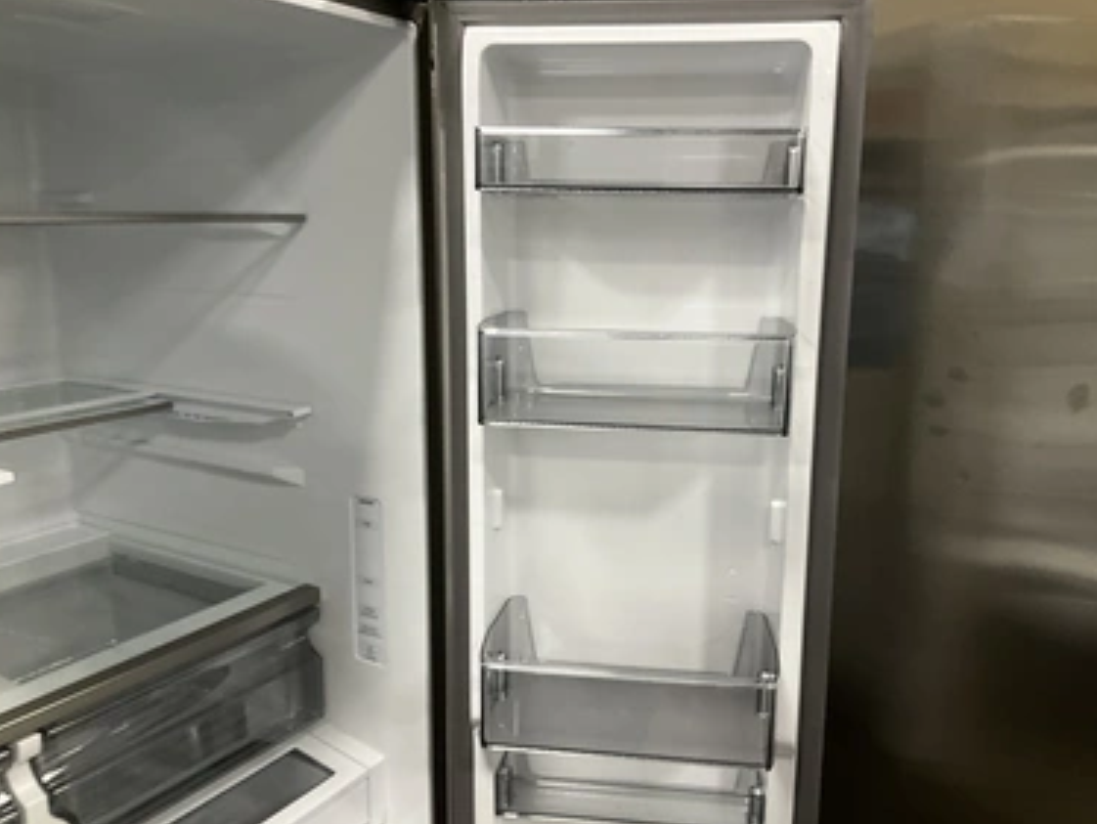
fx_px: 983
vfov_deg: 45.5
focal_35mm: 31
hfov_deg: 58.3
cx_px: 566
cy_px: 419
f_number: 1.8
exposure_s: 1/40
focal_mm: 3
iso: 200
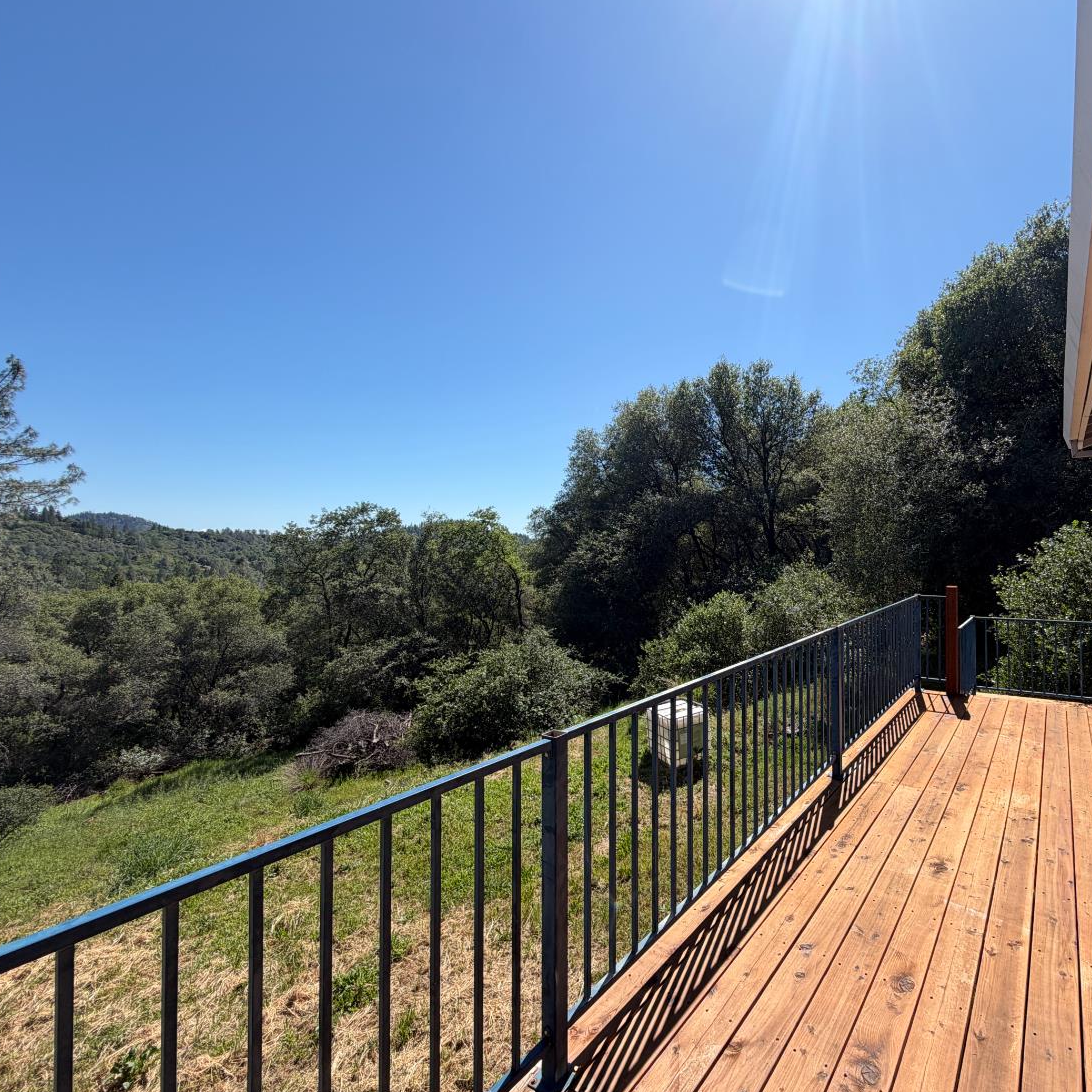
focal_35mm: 17
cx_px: 703
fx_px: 607
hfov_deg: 81.9
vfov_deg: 84.0
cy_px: 537
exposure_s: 1/789
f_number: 2.2
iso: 20
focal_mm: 2.22
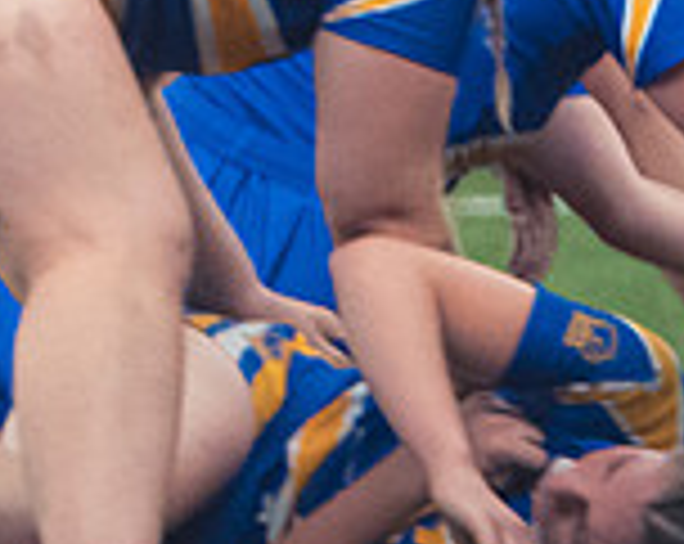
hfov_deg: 1.6
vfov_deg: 1.3
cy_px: -214
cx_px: -757
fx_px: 24650
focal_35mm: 1220
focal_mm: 150
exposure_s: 1/320
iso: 3600
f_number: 2.8
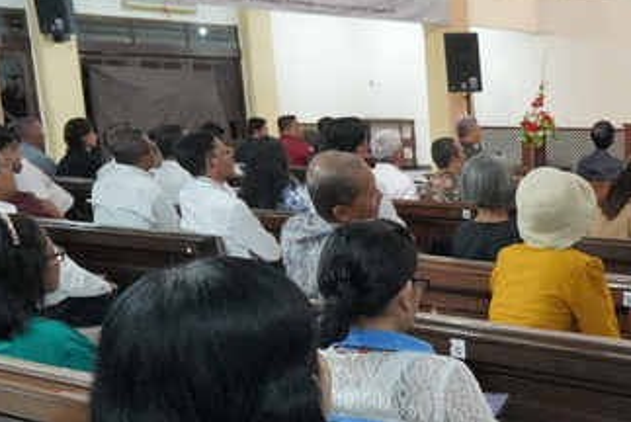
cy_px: 328
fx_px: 982
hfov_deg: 30.7
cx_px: 738
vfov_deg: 23.9
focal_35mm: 56
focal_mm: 14
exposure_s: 1/125
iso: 6400
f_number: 5
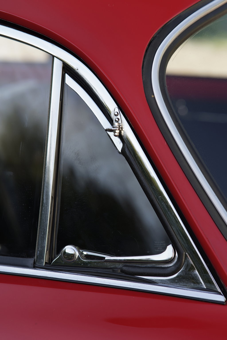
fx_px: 804
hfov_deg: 16.1
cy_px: 170
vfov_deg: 23.9
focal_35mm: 85
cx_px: 114
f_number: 4
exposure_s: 1/400
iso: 400
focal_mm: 85
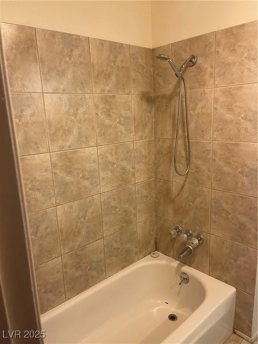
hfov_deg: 54.9
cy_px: 172
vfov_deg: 69.4
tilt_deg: -12.7
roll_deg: +1.6
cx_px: 129
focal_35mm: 25
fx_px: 248
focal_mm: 5.1
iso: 125
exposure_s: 1/60
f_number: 1.6
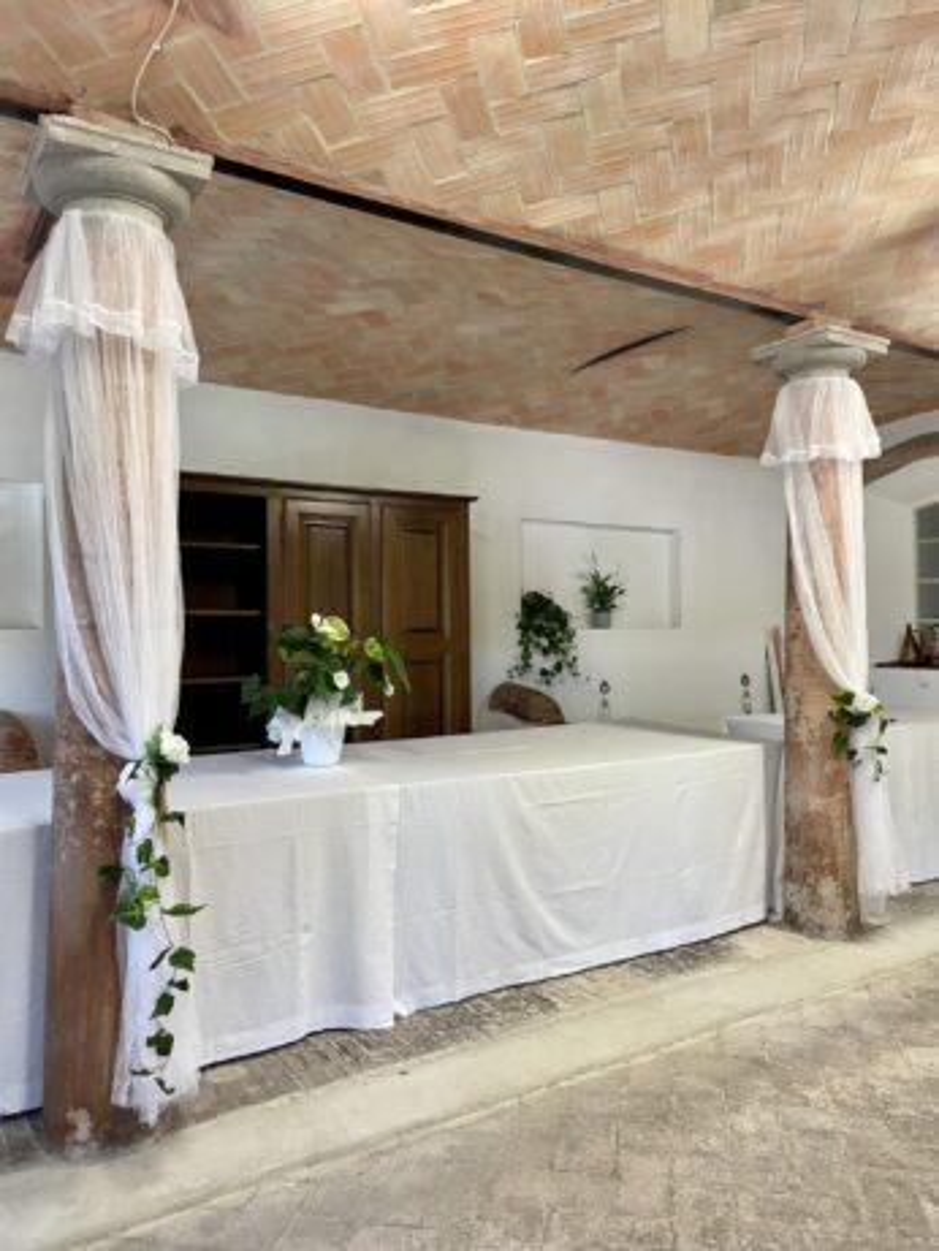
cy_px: 626
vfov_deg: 67.3
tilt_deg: +1.4
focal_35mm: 26
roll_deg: -0.1
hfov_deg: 53.1
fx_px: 940
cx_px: 470
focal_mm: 4.2
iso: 100
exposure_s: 1/50
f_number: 1.6
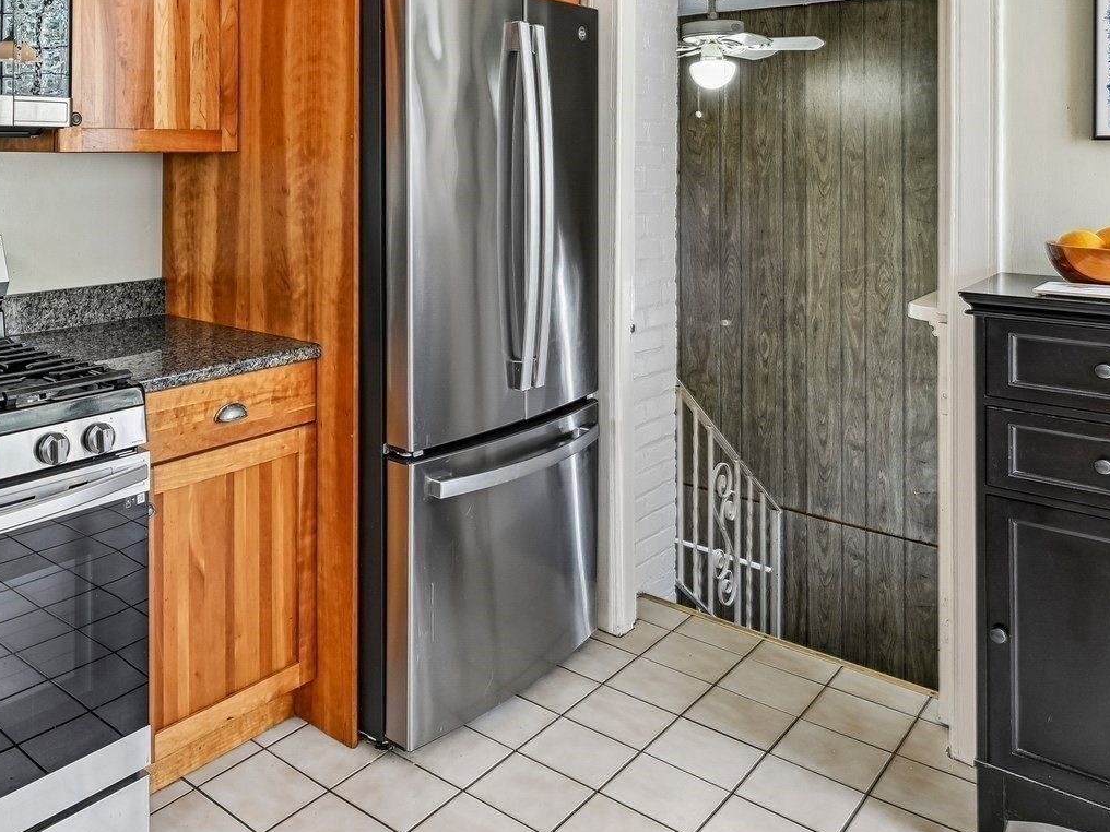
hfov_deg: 55.7
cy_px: 148
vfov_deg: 43.0
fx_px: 994
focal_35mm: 31
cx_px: 284
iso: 400
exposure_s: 1/8
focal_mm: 16
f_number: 8
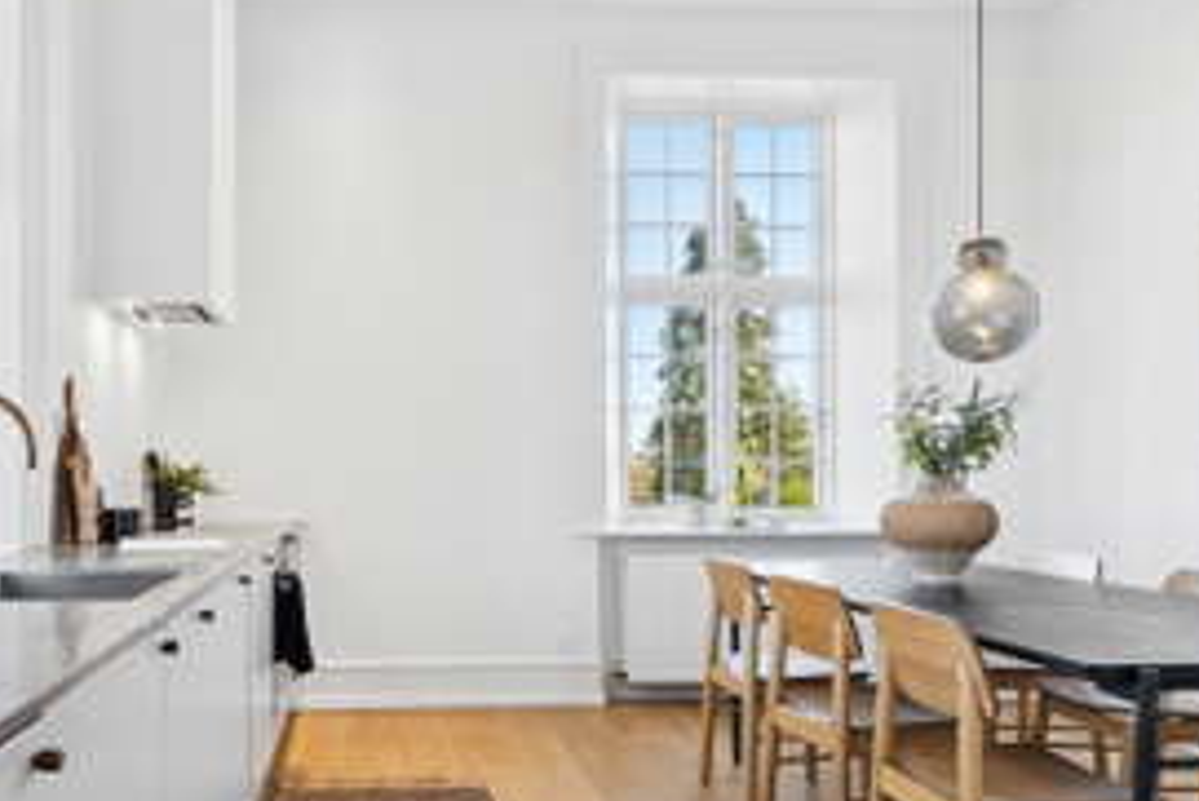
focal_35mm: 31
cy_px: 487
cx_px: 425
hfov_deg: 58.6
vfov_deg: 41.7
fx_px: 1046
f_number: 8
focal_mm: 13.5
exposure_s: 1/15
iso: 200
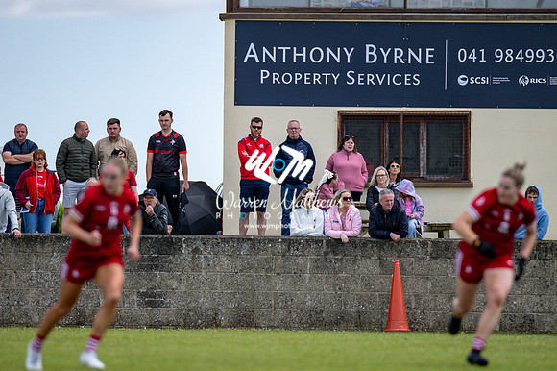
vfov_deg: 3.0
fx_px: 7093
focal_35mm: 459
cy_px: 186
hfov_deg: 4.5
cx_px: 278
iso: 640
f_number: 2.8
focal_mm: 300
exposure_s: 1/6400
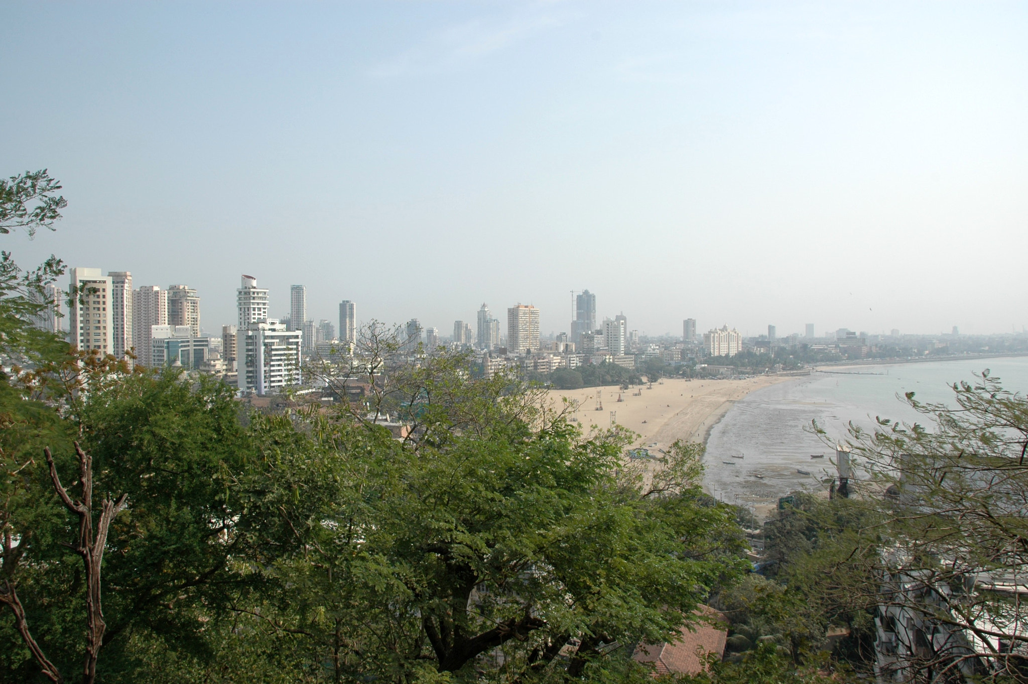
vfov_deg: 47.9
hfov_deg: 67.4
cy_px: 342
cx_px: 514
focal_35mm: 27
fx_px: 770
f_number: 9
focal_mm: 18
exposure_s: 1/320
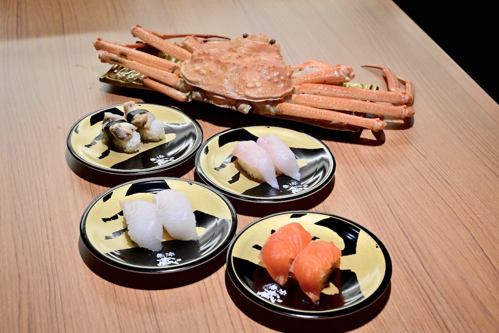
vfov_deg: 22.6
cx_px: 250
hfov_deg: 33.4
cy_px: 166
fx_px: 832
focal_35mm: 60
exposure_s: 1/640
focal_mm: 60
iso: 6400
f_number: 9
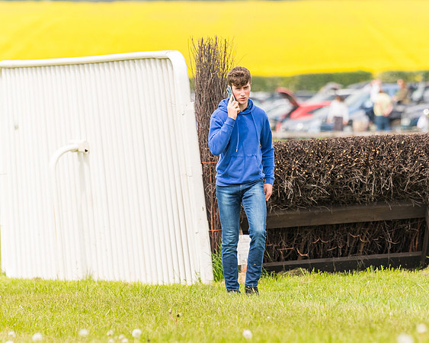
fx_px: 5614
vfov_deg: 3.5
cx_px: 255
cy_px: 172
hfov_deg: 4.4
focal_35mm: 442
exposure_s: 1/2000
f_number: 4
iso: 400
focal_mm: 200
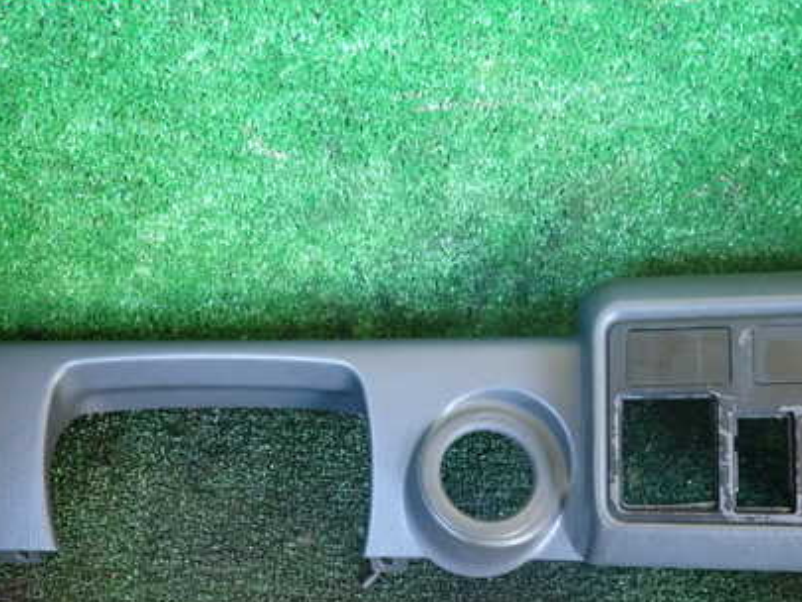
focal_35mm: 37
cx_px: 382
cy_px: 406
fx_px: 857
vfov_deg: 38.2
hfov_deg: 50.1
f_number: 2
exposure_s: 1/30
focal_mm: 4.5
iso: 640
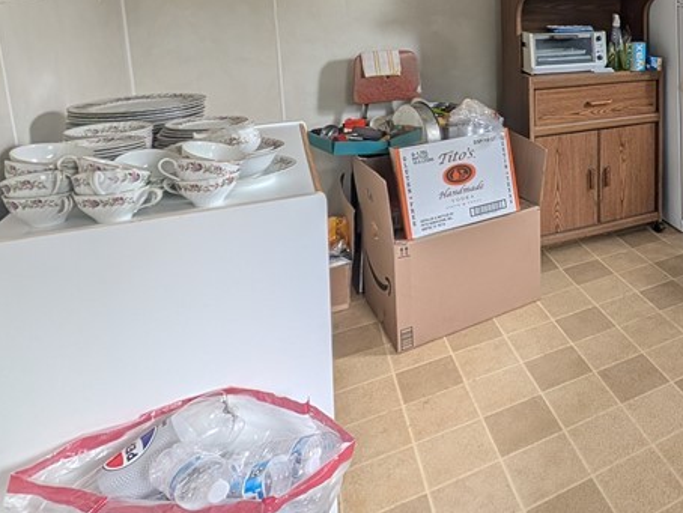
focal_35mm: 27
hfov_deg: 52.1
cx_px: 682
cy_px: 44
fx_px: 533
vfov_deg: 46.0
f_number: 1.7
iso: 38
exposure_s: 1/96.6
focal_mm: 2.02
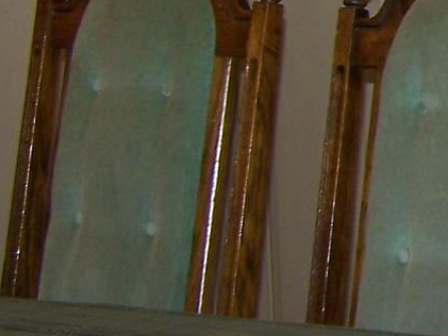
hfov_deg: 9.6
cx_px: 1025
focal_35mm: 185
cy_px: -37
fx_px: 2395
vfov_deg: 8.0
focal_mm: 6.3
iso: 80
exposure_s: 1/60
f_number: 2.8
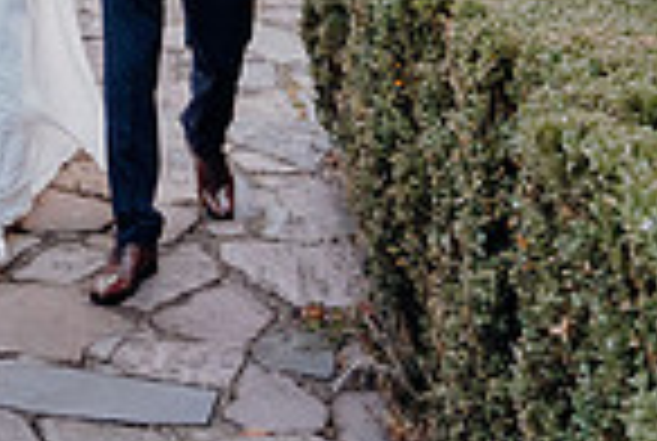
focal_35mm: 107
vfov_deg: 11.9
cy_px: -335
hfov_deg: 18.4
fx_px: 1957
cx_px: -40
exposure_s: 1/160
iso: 4000
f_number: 3.5
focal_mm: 27
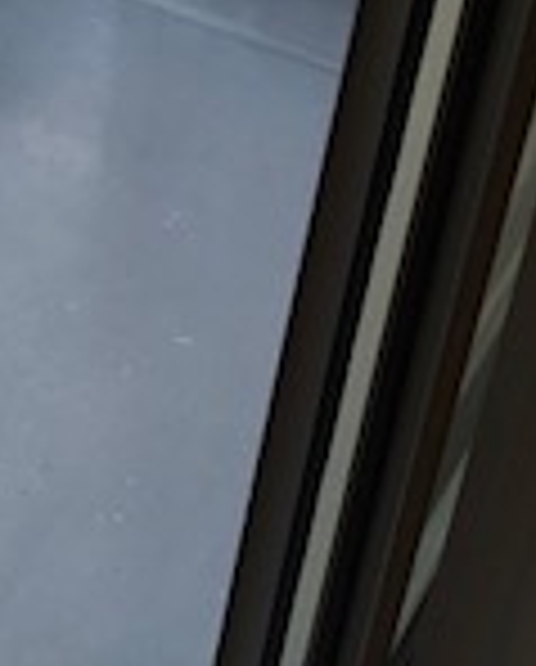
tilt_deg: -26.5
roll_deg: +0.3
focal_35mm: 118
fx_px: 2333
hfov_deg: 11.6
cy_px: -405
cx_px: -595
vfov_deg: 14.8
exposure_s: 1/33
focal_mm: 3.99
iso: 25
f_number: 1.8
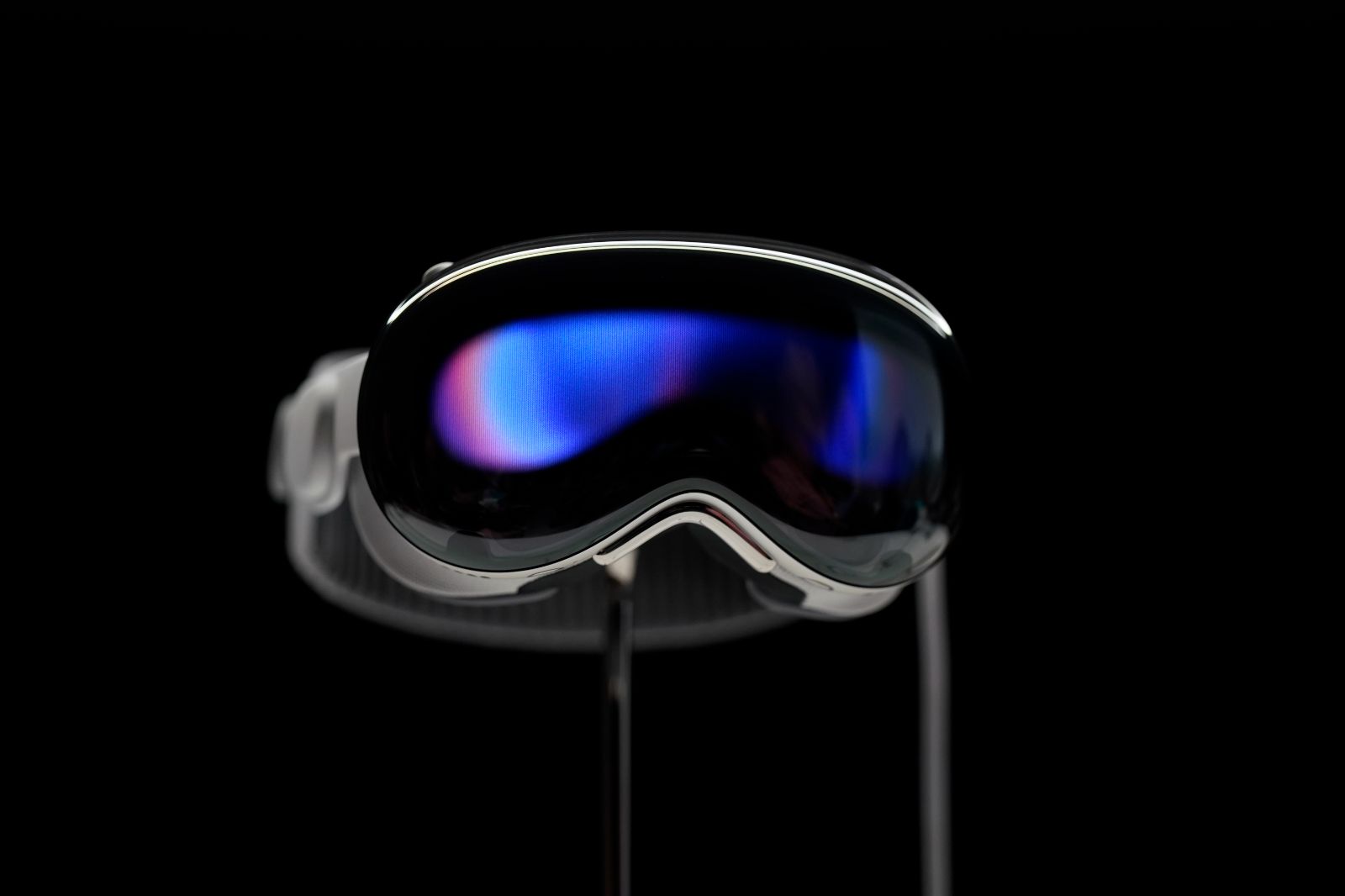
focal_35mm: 147
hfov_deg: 14.0
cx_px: 672
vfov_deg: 9.3
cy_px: 448
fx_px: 5491
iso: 1250
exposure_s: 1/400
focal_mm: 147
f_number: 2.8
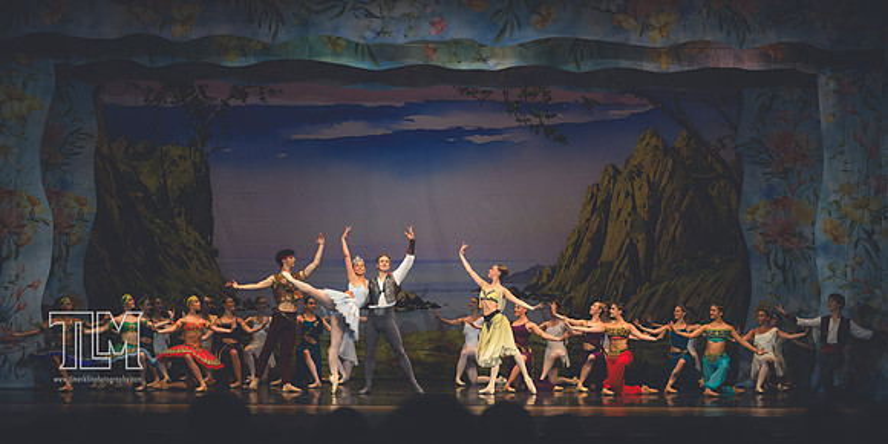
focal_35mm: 96
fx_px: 2206
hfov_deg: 22.8
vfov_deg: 11.5
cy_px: 287
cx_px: 433
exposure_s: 1/500
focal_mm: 86
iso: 560
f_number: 2.8
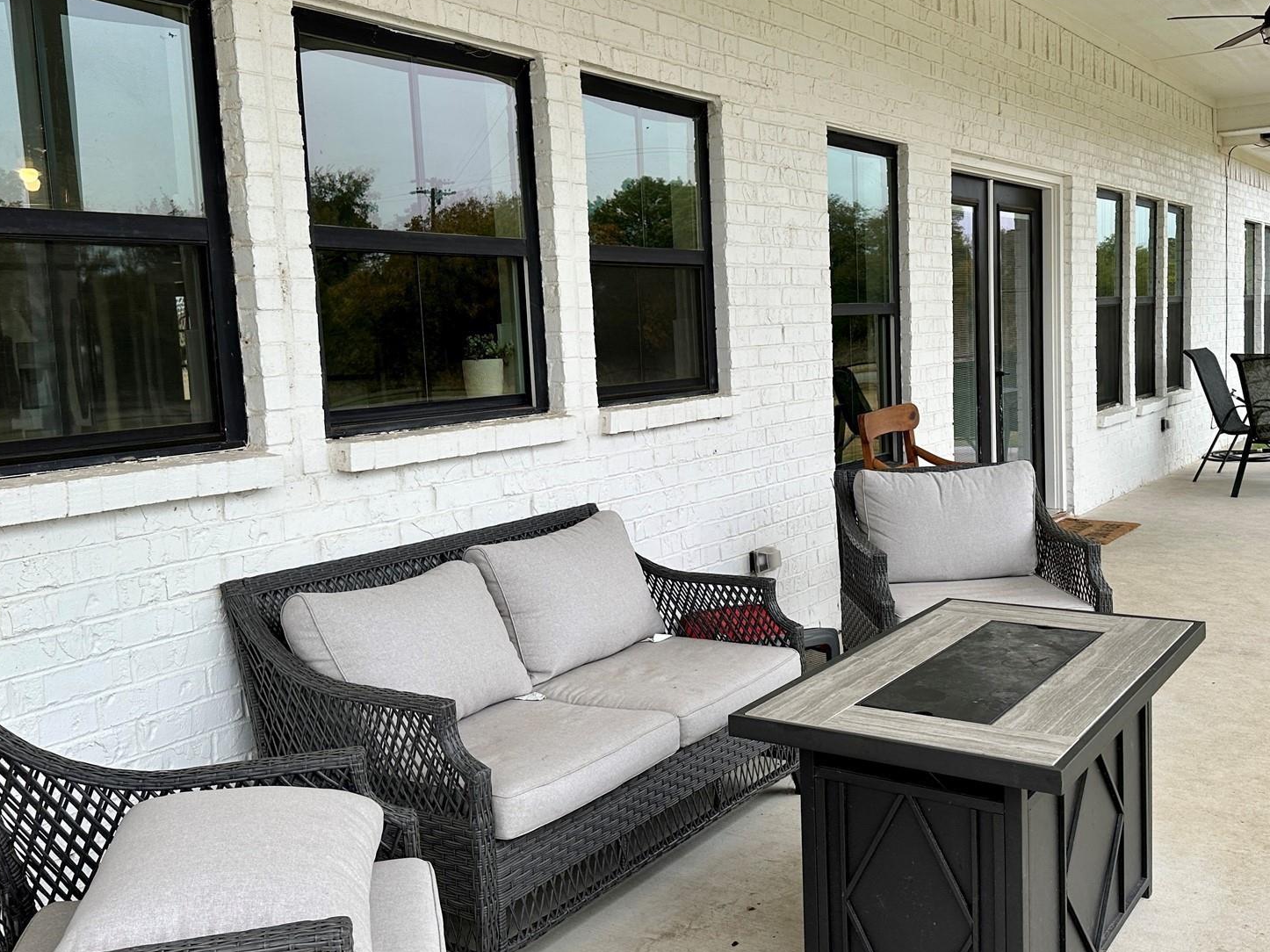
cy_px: 451
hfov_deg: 53.8
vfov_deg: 41.8
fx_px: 1247
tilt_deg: -5.7
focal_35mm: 34
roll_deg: +2.1
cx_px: 708
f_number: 1.78
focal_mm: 6.86
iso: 80
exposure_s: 1/927
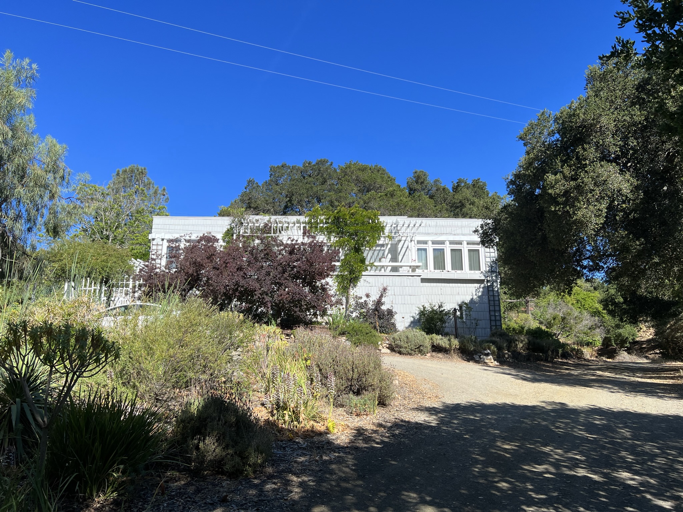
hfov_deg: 67.3
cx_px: 342
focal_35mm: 26
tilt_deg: +13.4
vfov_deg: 53.1
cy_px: 256
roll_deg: +0.5
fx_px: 513
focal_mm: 5.7
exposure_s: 1/2994
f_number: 1.5
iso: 50
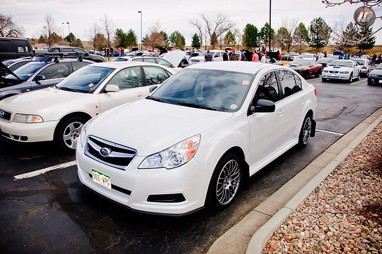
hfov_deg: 62.0
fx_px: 318
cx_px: 191
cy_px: 127
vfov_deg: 43.6
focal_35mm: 30
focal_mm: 20
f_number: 8
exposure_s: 1/250
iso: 200
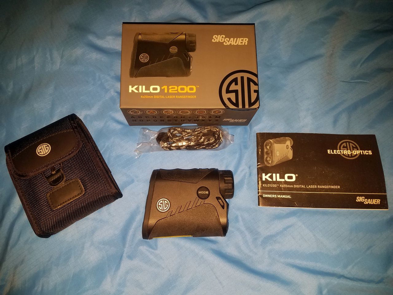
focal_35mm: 26
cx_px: 196
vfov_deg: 53.1
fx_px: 295
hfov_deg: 67.3
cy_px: 148
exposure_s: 1/50
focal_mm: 4.2
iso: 50
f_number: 1.7
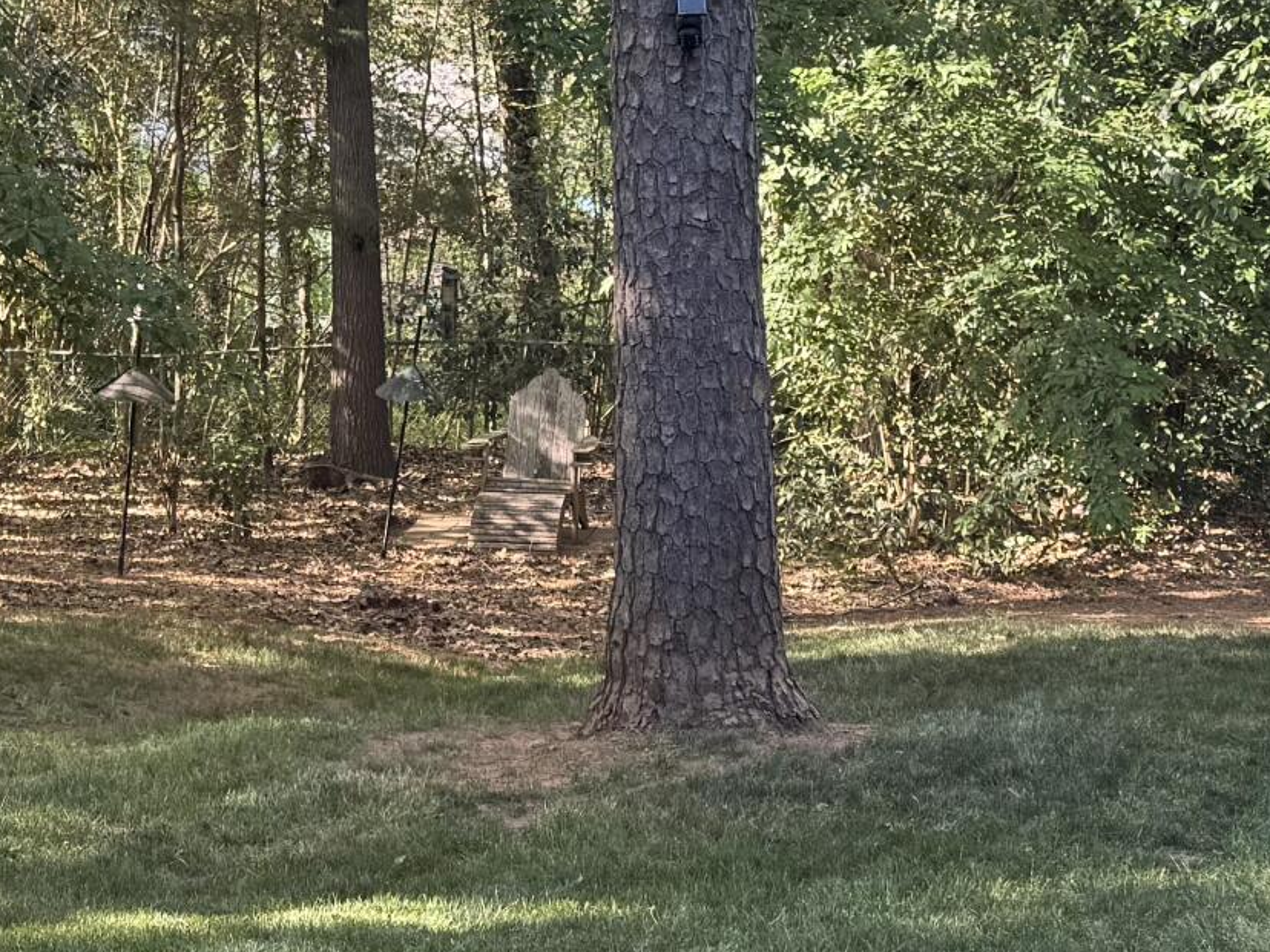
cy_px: 396
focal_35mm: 87
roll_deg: -0.4
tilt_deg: -8.2
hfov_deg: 22.2
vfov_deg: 17.0
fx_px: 3192
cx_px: 227
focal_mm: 6.76
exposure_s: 1/243
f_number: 1.78
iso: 64
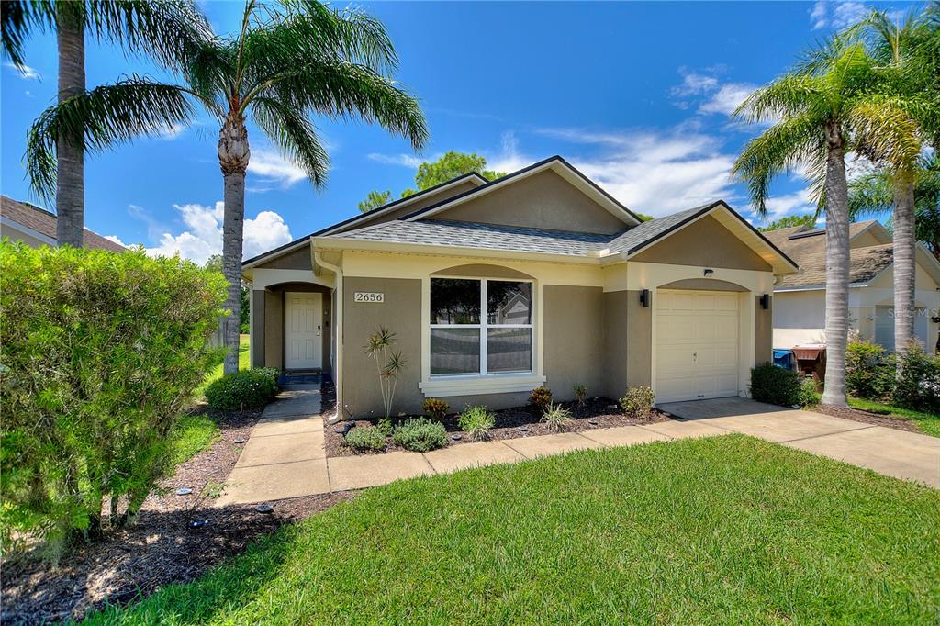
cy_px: 313
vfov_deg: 77.3
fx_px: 392
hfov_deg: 100.4
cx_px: 470
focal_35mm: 15
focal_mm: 10
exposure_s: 1/400
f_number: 4.5
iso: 100
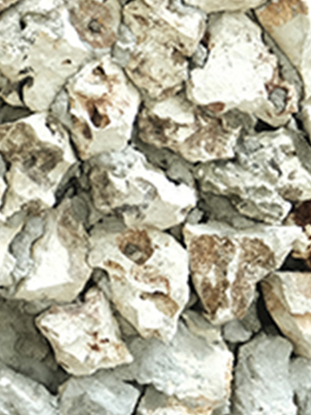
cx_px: -423
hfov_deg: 10.9
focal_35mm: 117
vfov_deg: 16.0
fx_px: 1401
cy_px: -124
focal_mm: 20.6
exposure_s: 1/125
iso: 400
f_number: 2.8
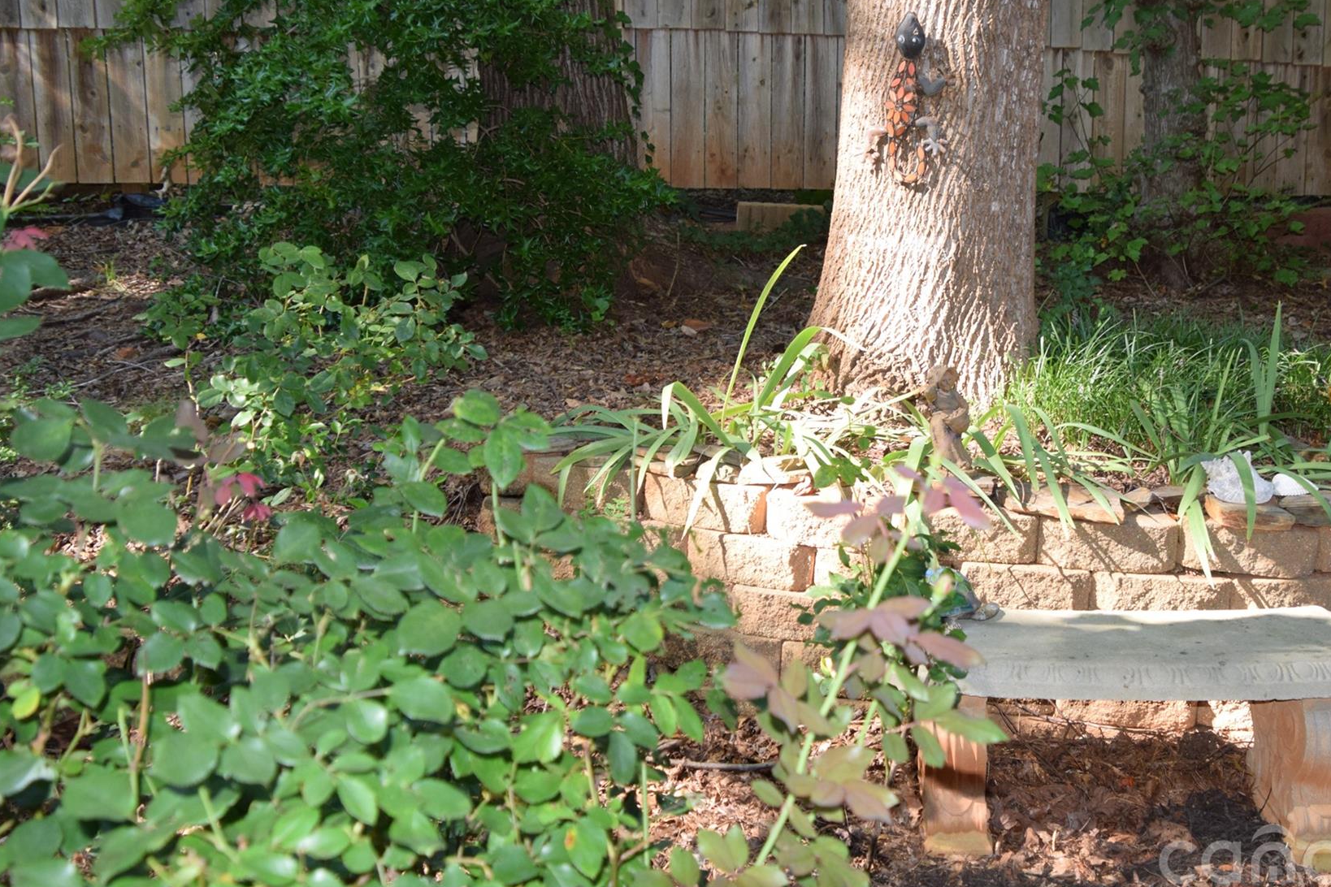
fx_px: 1664
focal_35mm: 45
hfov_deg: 43.3
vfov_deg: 29.8
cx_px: 816
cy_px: 369
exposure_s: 1/125
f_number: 5.6
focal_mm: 24
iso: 640
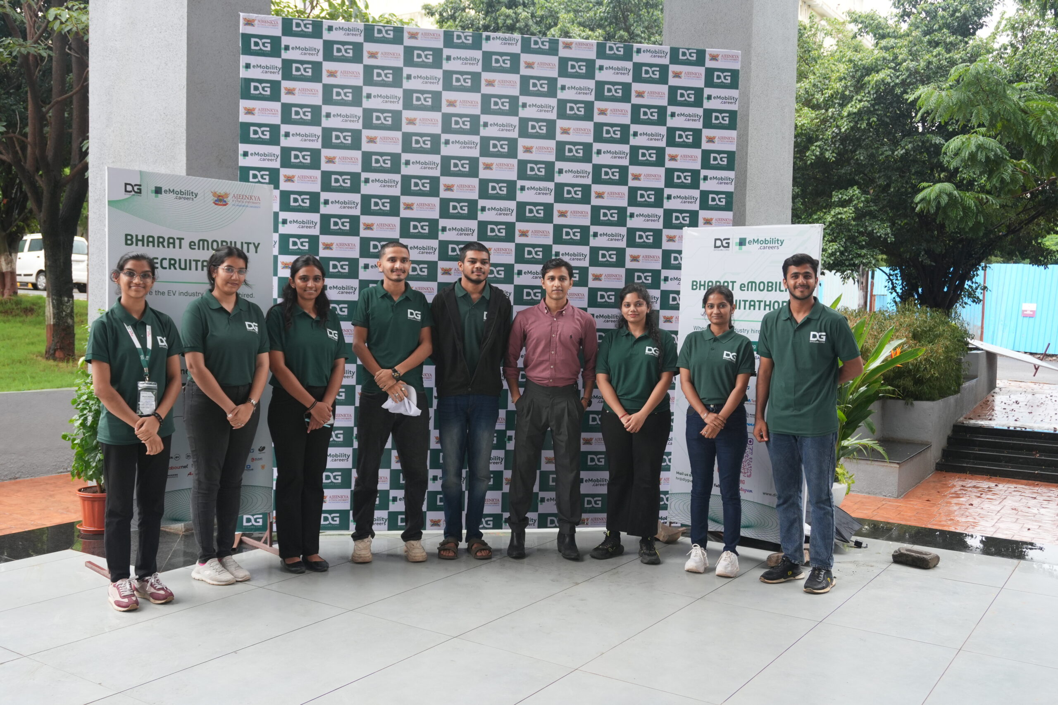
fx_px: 1014
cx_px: 529
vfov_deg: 38.4
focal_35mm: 34
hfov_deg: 55.1
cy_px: 352
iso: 400
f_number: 4.5
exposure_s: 1/50
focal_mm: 23
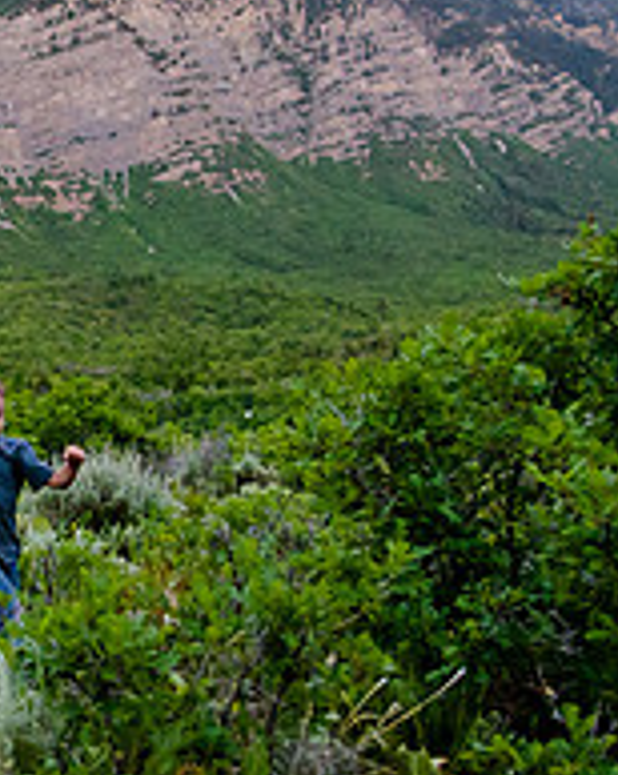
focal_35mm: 73
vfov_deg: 26.1
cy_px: 448
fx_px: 1672
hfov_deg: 19.3
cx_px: -190
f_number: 4
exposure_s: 1/250
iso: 2500
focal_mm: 24
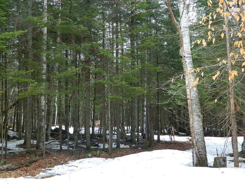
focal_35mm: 57
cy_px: 92
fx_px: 403
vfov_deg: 25.7
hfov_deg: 33.8
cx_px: 122
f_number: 3.8
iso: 140
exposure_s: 1/50
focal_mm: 10.2
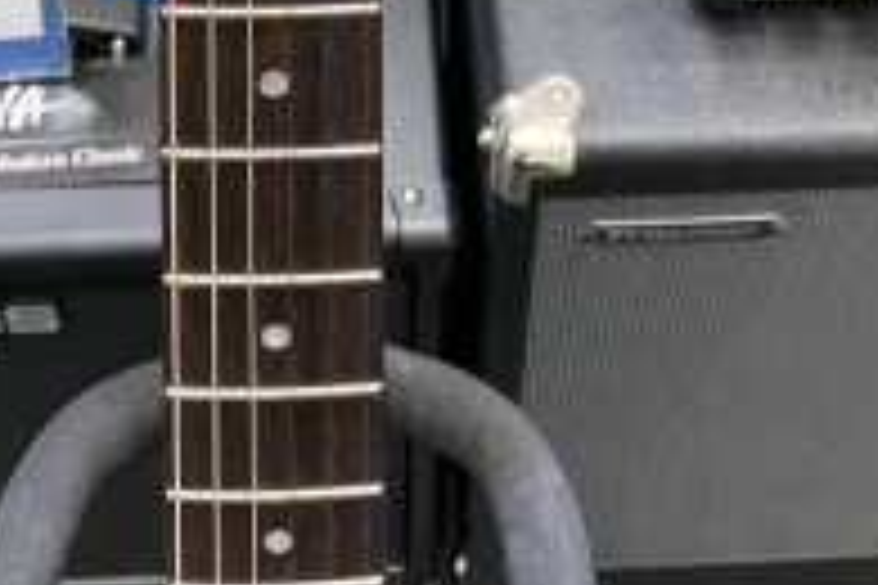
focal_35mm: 72
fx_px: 1756
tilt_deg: -38.3
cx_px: 419
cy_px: -477
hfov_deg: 28.1
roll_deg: -0.8
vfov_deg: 16.0
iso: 500
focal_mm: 4.25
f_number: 1.8
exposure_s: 1/60
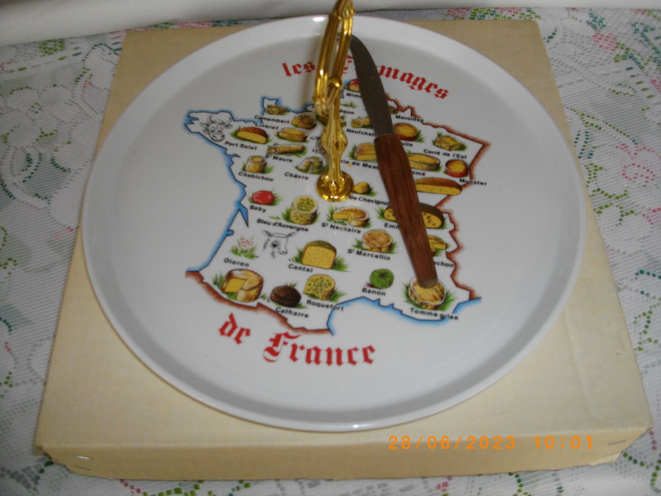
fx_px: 611
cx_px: 330
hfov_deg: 56.8
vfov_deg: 44.2
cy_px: 248
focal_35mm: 32
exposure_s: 1/50
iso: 200
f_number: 2.9
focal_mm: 5.7
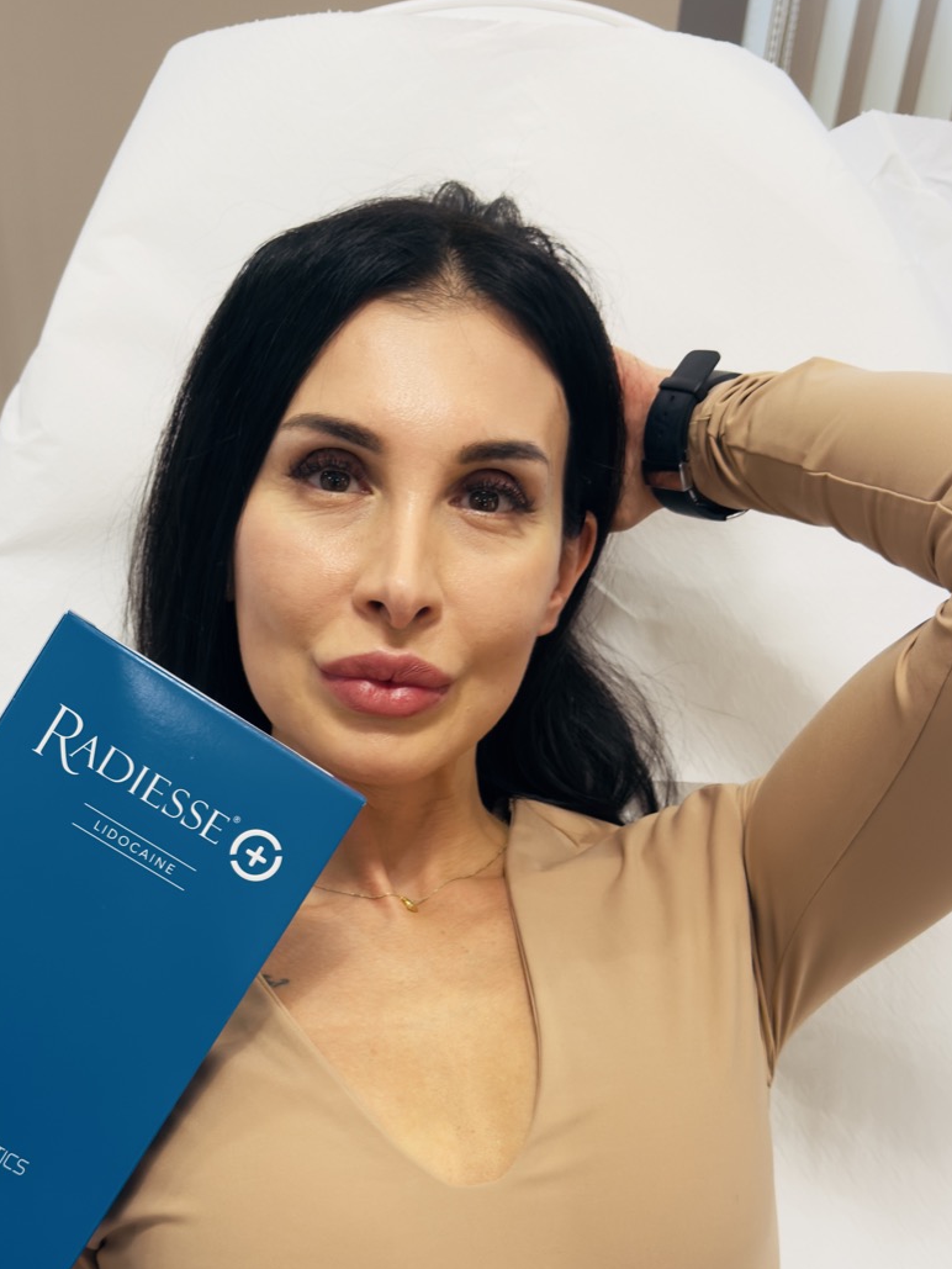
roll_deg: -1.1
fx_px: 1540
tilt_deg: -40.8
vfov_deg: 43.6
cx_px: 399
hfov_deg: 34.3
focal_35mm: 42
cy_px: 919
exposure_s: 1/100
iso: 160
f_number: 1.78
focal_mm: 6.76
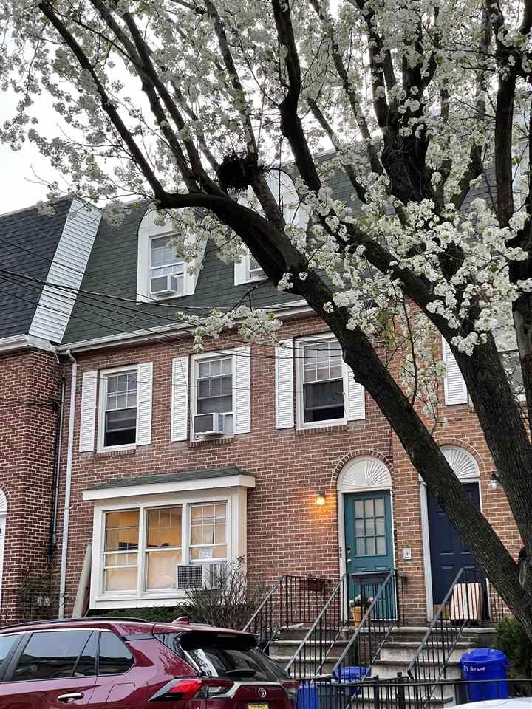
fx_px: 1066
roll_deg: +0.4
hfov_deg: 28.0
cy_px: 354
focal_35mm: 52
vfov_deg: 36.8
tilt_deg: +15.7
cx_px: 266
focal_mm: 6
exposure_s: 1/121
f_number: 2
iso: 200
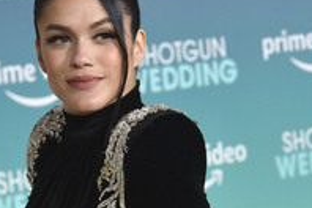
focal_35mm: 273
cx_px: 107
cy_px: 169
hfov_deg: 7.5
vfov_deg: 5.0
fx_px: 2366
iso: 2000
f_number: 6.3
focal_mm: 120
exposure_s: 1/320
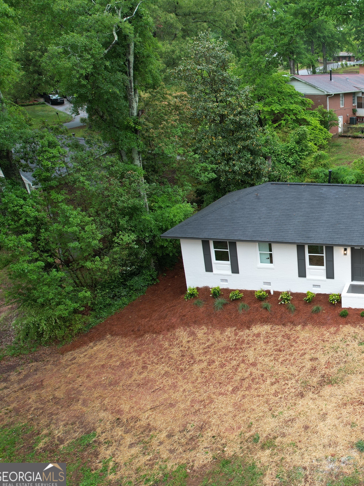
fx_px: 449
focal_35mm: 32
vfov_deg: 56.8
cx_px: 360
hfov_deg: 39.2
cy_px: 242
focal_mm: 8.38
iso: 100
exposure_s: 1/60
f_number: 2.8
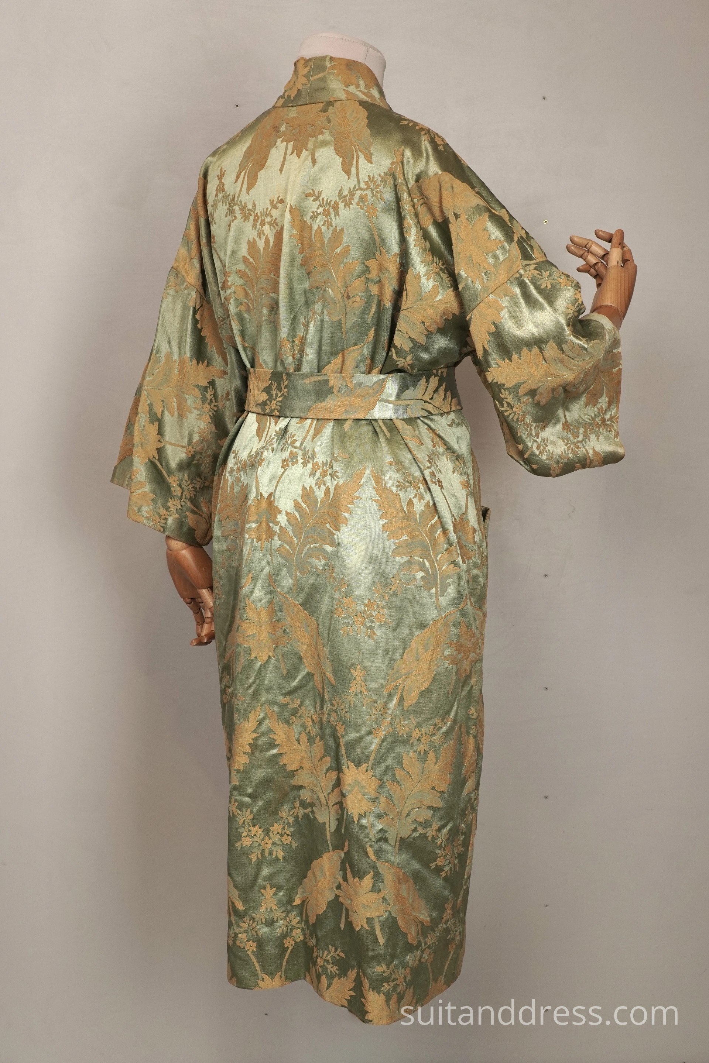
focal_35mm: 48
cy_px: 532
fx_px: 1418
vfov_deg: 41.1
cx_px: 354
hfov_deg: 28.1
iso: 400
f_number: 7.1
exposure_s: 1/40
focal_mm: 32
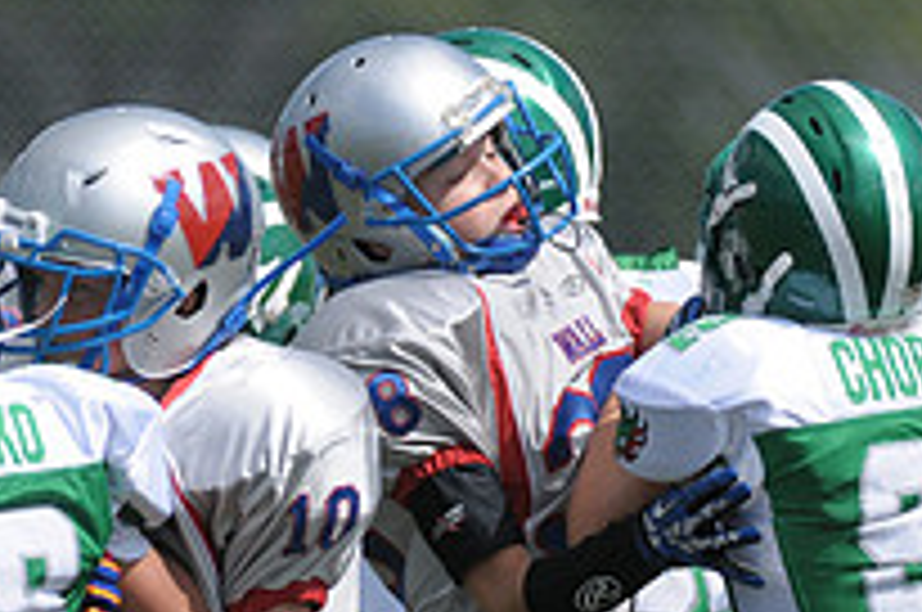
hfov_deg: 1.7
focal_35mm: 1190
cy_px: 803
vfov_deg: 1.2
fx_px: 30429
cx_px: 220
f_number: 4
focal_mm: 280
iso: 500
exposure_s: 1/6400
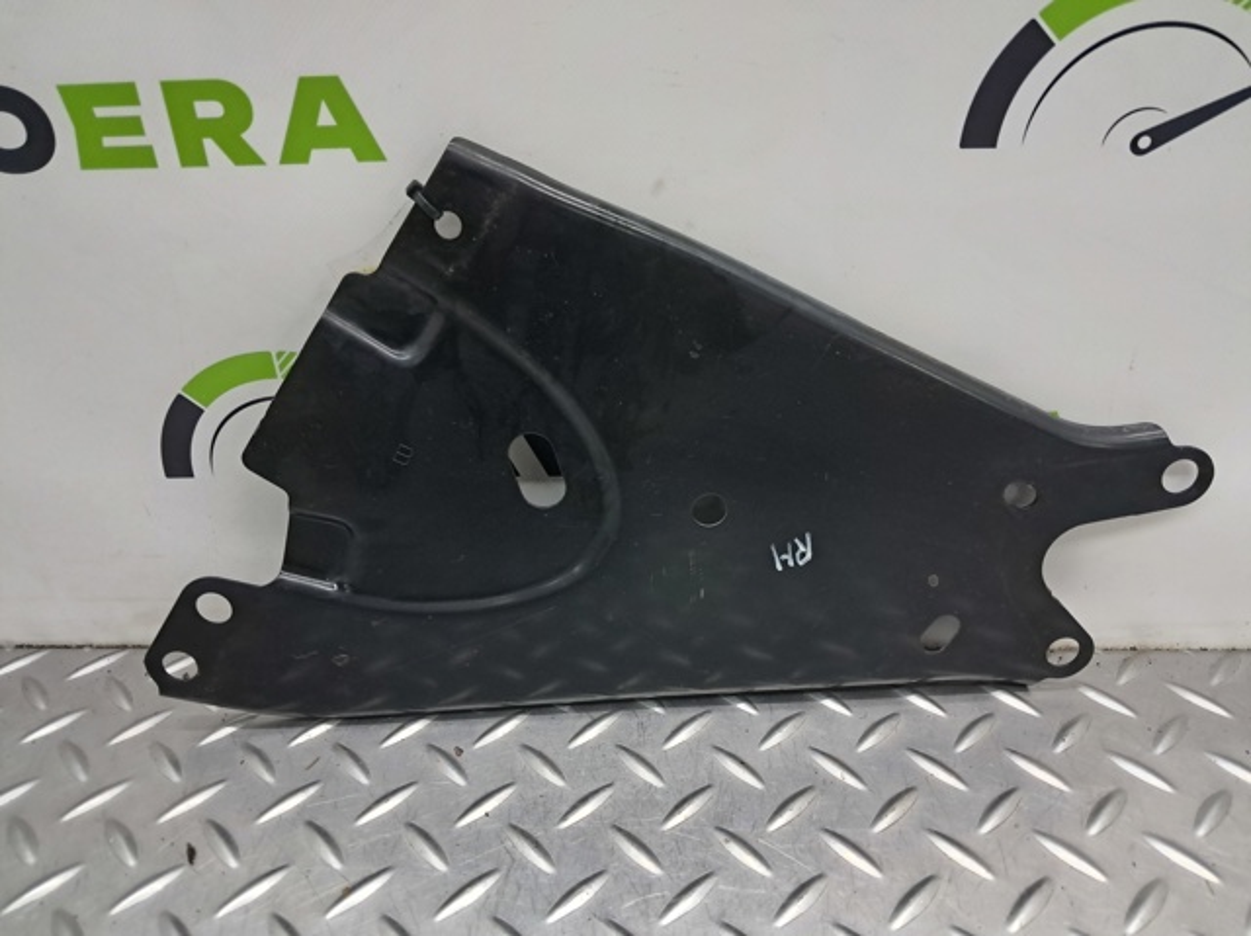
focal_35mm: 27
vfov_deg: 51.3
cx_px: 626
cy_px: 468
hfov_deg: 65.4
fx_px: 975
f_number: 1.8
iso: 250
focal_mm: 4
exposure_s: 1/60
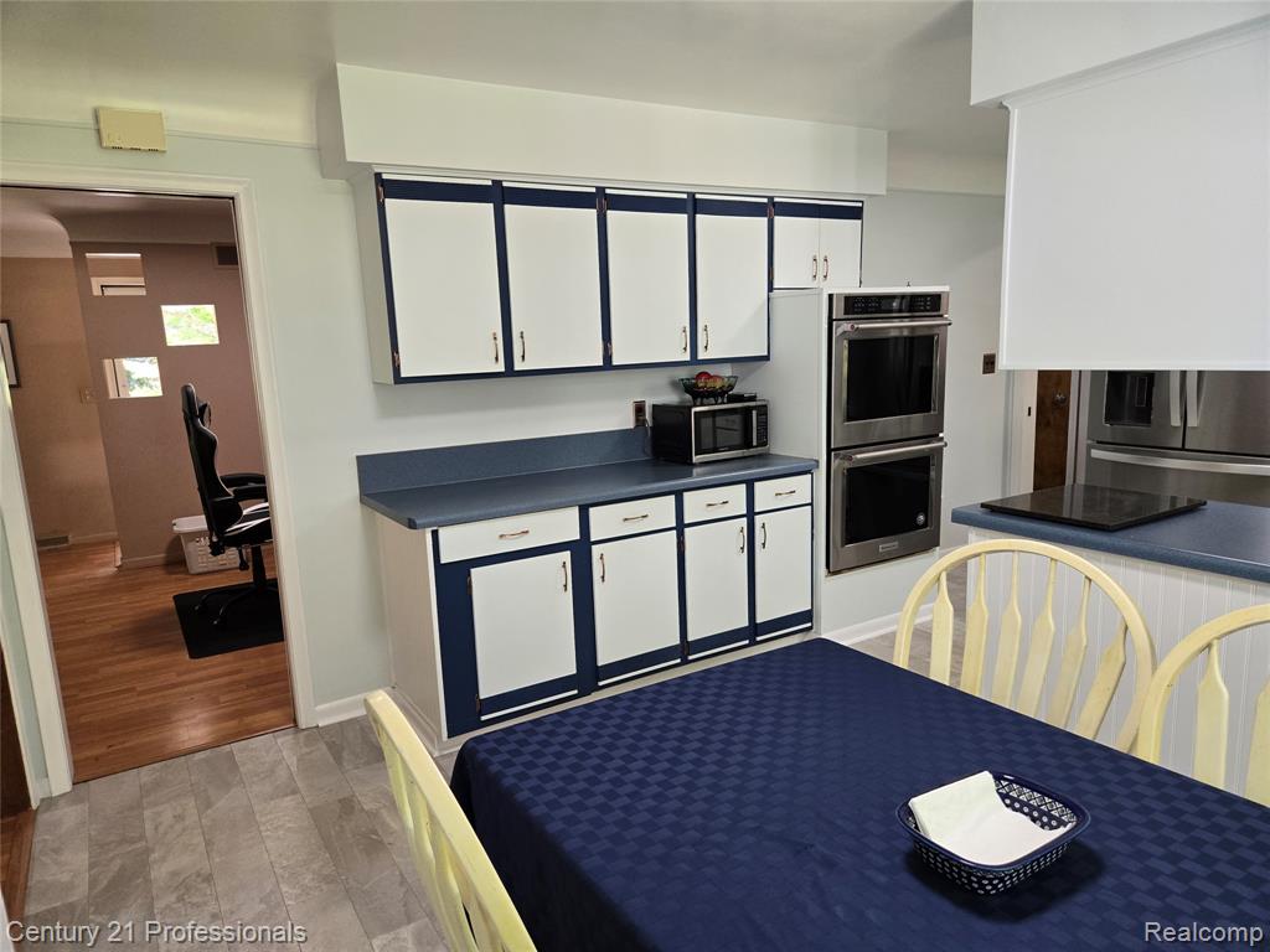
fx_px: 844
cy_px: 476
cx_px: 635
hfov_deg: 73.9
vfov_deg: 58.9
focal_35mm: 23
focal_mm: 5.4
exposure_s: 1/120
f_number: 1.8
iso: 200
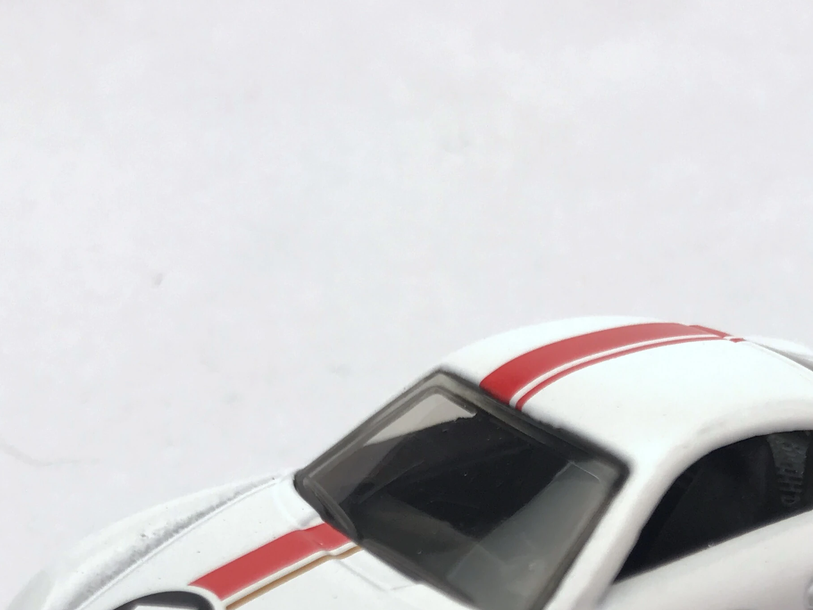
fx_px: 1456
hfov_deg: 31.1
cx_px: 483
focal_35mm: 62
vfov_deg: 22.4
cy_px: 668
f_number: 1.8
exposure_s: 1/189
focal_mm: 3.99
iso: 20
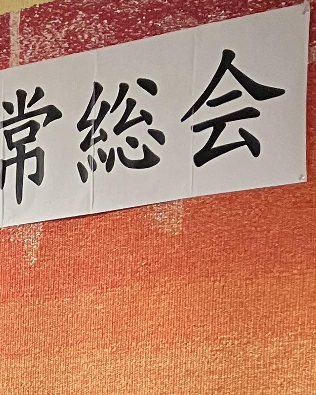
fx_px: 1590
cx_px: -176
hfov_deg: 10.9
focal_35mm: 136
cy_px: 628
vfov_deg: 13.2
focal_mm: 4
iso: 125
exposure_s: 1/50
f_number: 1.8
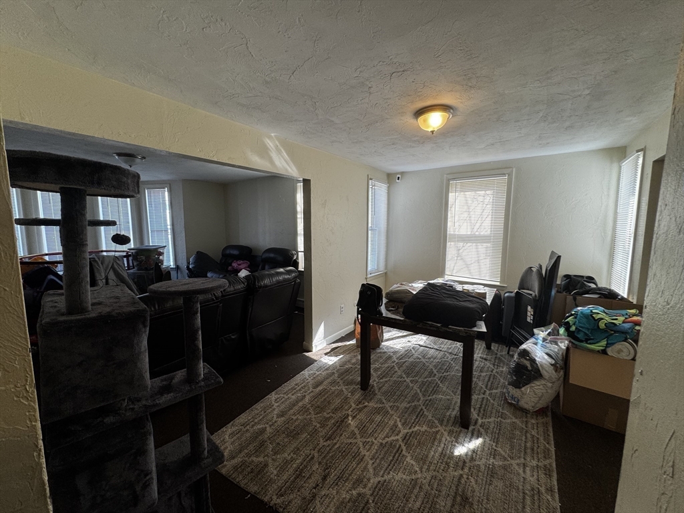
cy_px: 256
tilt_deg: -7.4
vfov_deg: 85.7
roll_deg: +0.4
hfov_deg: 102.1
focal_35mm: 14
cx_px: 342
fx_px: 277
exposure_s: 1/120
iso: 80
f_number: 2.2
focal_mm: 2.22
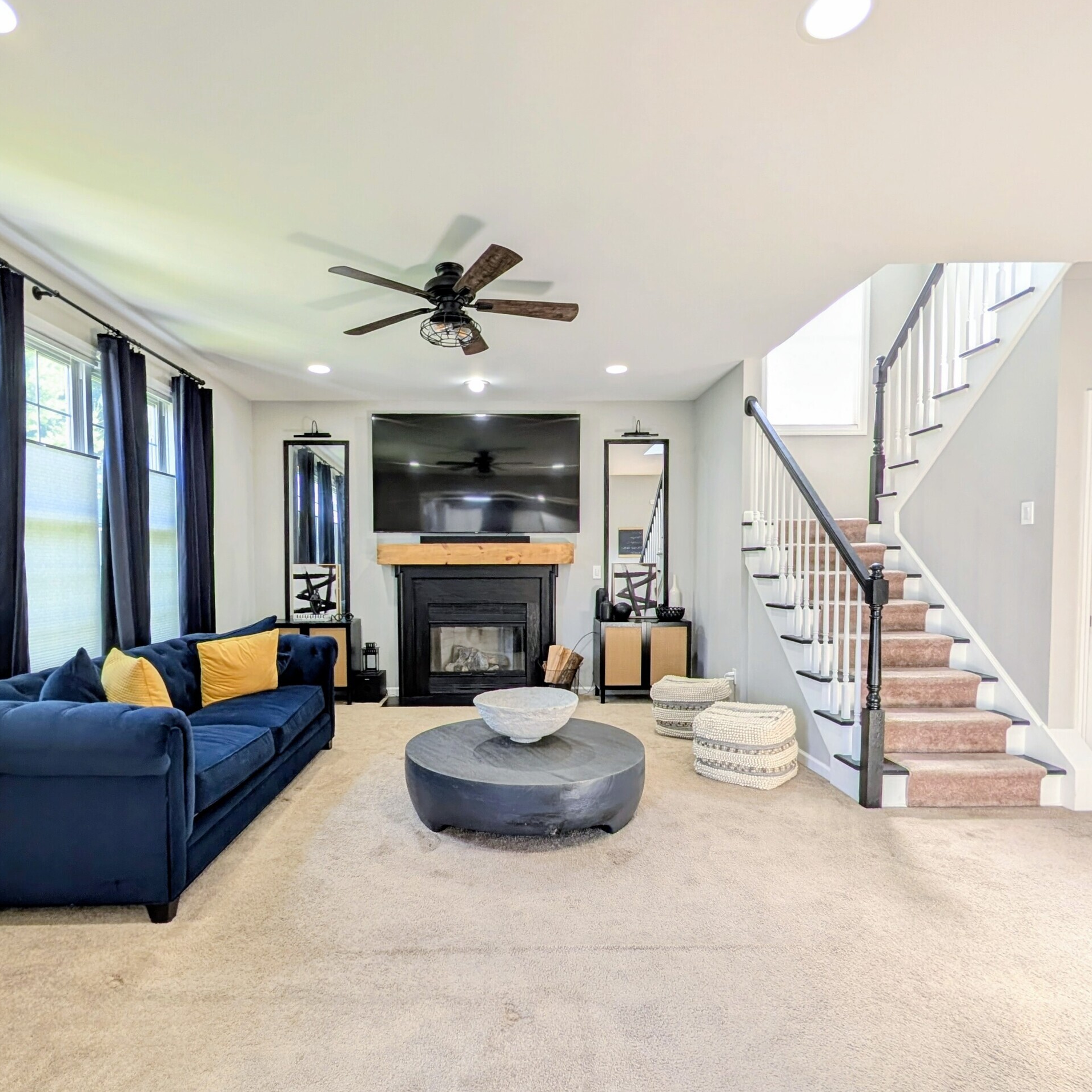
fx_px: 607
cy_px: 587
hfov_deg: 83.8
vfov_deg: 83.8
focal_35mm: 17
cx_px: 507
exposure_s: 1/120
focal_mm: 2.02
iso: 189
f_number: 1.7
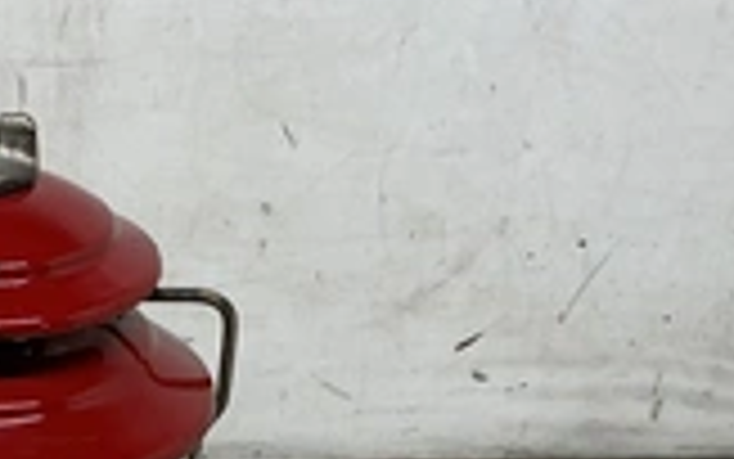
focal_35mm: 73
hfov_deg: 26.2
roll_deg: -0.5
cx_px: -59
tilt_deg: -32.3
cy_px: 585
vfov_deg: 16.9
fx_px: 1461
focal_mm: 3
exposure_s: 1/120
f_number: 1.8
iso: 40
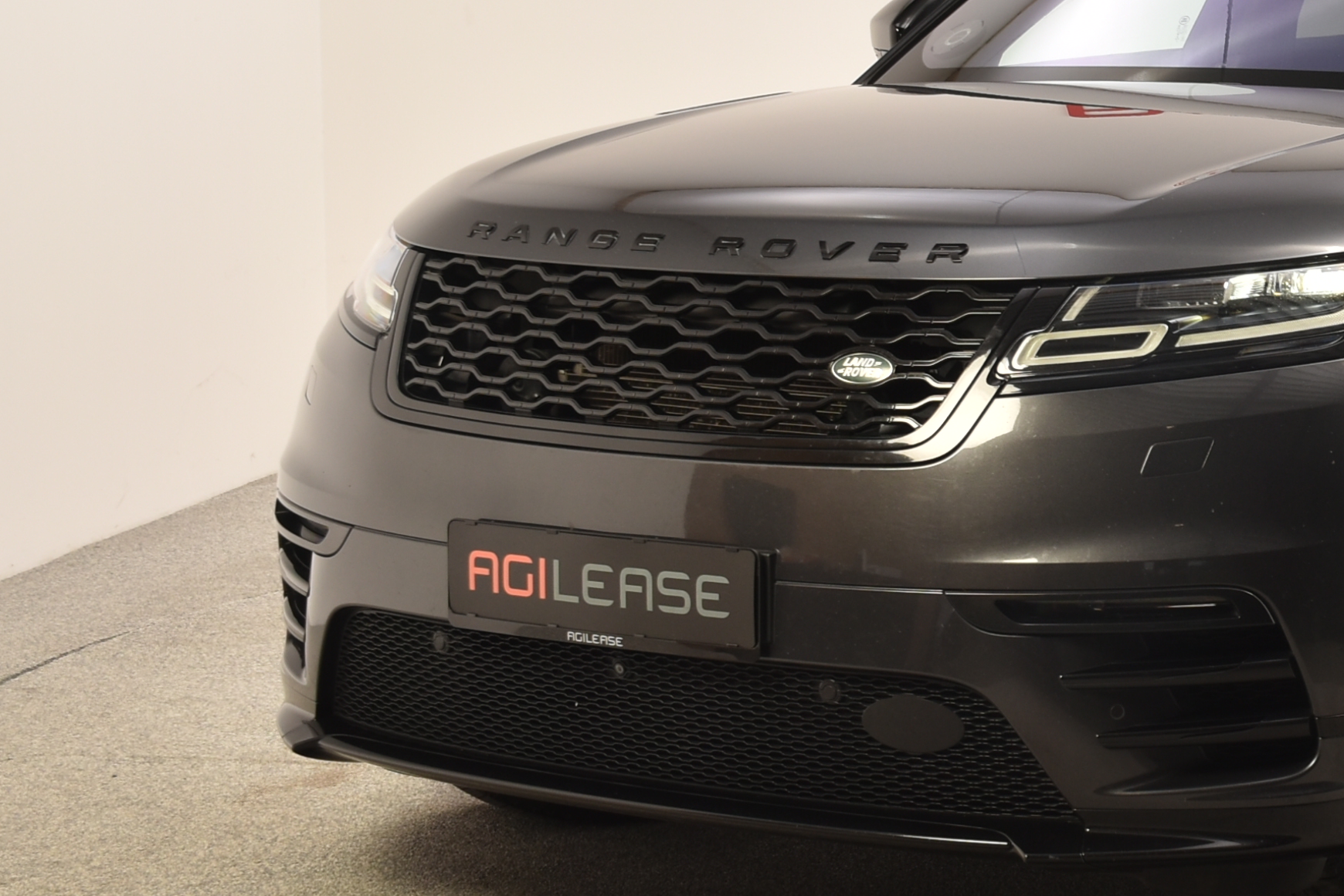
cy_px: 194
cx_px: 1519
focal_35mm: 93
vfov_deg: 14.6
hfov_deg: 20.7
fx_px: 3473
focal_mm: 24
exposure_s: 1/200
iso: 100
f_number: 7.1
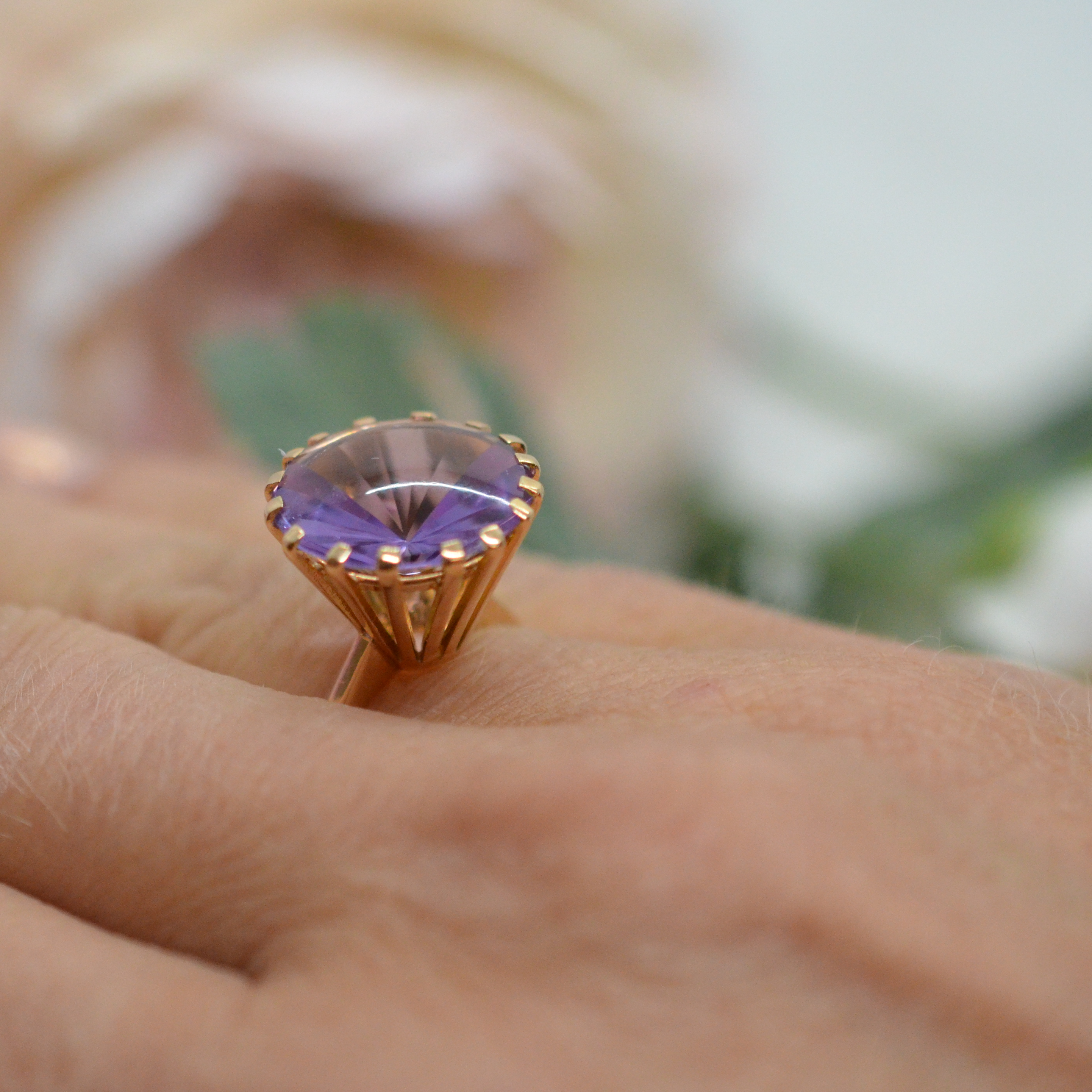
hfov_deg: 19.9
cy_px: 600
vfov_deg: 19.9
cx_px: 421
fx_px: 3105
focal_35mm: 87
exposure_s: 1/2500
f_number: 4
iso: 2500
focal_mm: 40
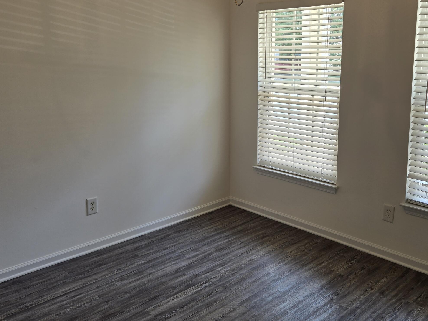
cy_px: 118
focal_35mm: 35
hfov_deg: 52.3
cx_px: 256
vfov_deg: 40.4
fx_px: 433
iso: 32
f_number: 1.8
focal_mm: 5.4
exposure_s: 1/120
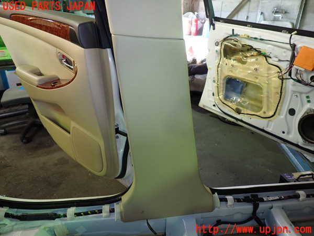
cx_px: 157
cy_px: 118
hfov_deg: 69.4
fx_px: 227
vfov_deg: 54.9
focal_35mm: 25
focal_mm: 4.5
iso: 200
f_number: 2
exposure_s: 1/30
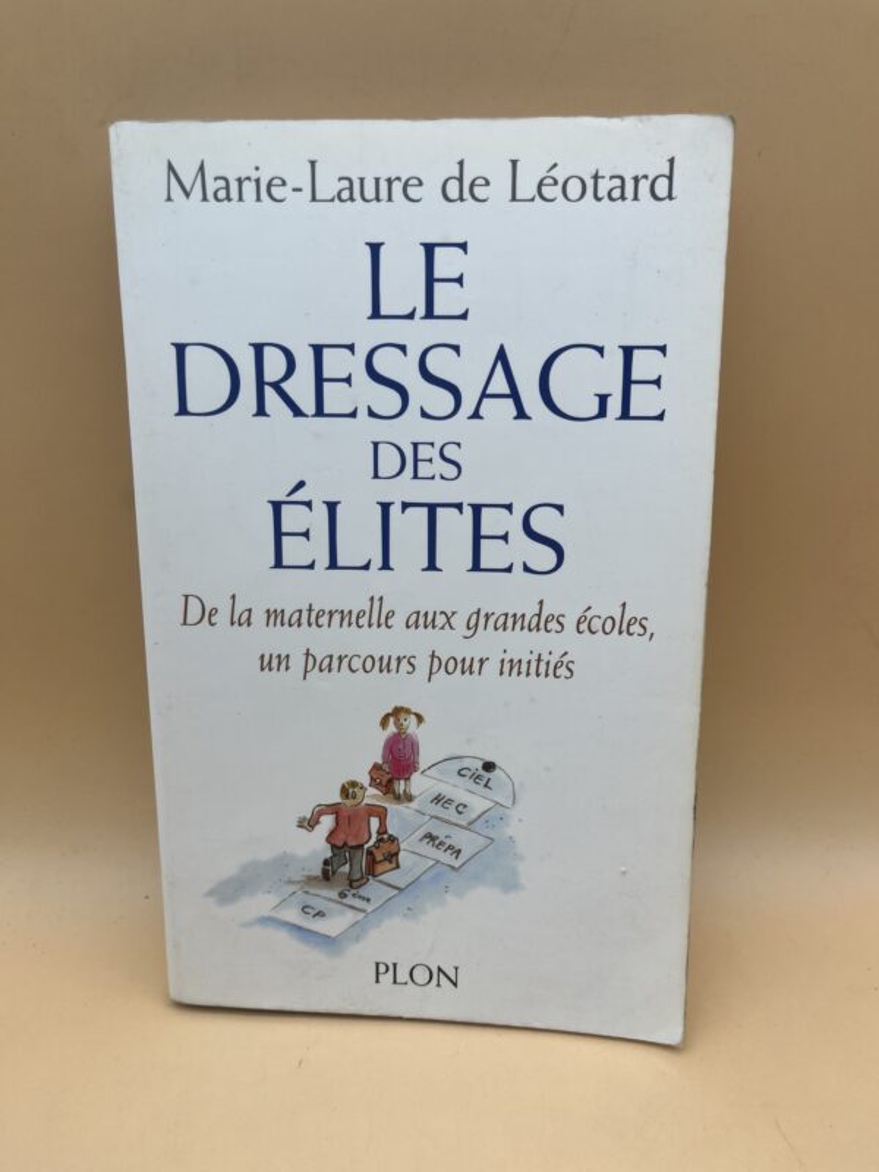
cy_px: 586
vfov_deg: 67.3
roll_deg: +1.5
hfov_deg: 53.1
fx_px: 880
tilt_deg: -21.3
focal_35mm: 26
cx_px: 440
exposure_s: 1/461
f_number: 1.6
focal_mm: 5.1
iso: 50
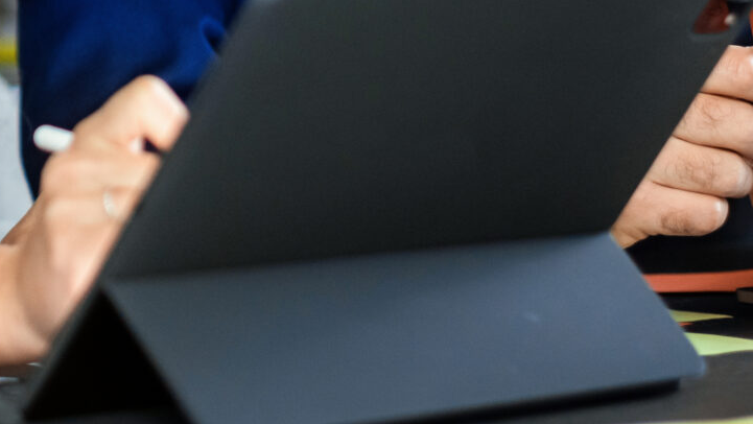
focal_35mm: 186
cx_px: -133
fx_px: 3715
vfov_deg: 6.4
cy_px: -221
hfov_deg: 11.4
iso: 640
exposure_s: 1/200
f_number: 2.2
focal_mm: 50
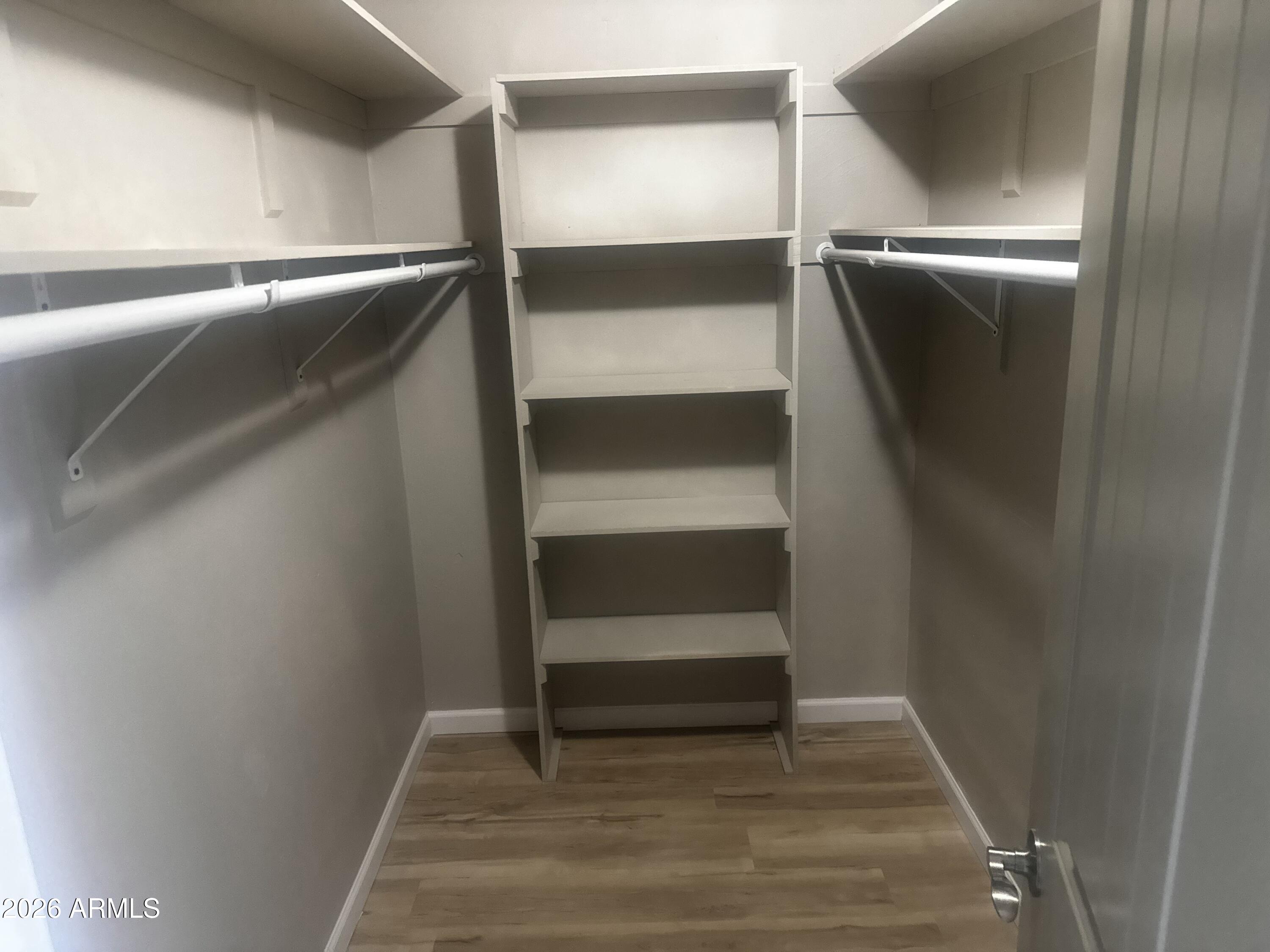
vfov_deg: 56.8
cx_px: 635
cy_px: 476
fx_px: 881
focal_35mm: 24
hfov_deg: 71.6
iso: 640
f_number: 1.78
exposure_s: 1/60
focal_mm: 6.76
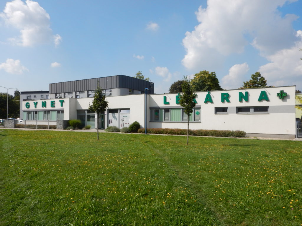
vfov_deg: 56.8
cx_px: 151
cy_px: 113
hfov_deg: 71.6
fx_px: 209
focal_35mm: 24
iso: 125
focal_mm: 4.3
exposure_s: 1/1000
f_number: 4.1
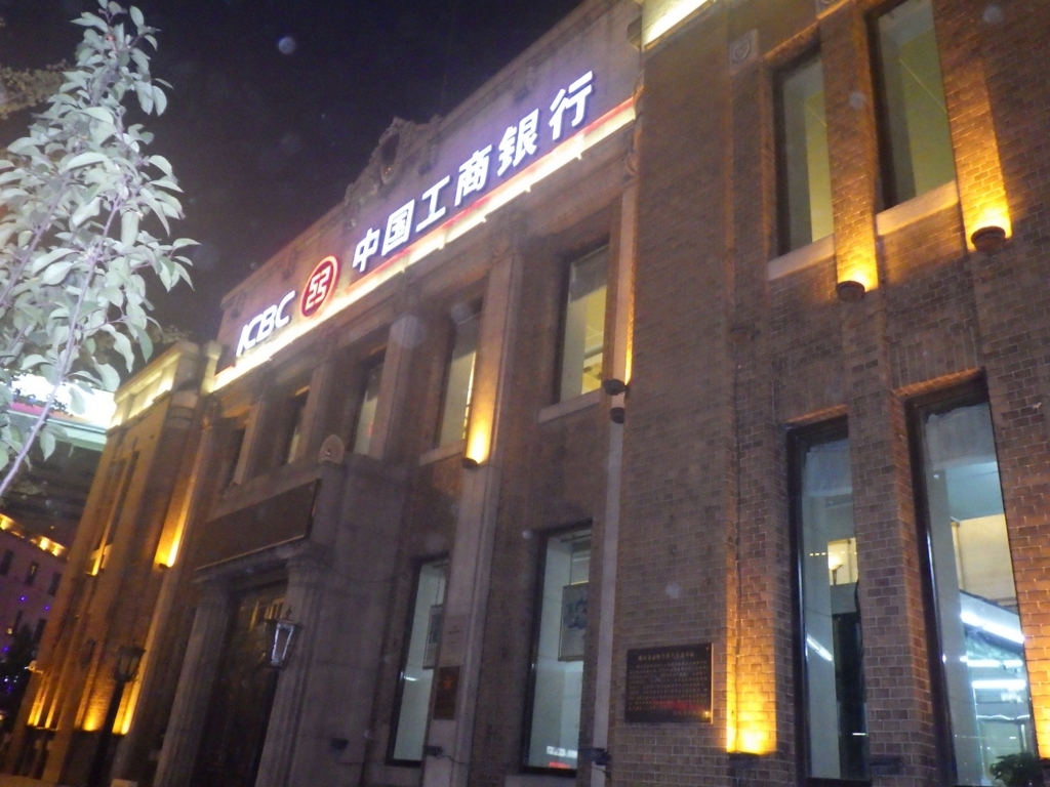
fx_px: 849
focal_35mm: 28
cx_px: 525
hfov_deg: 63.4
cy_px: 394
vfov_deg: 49.7
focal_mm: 5
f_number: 3.5
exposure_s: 1/45
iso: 1600
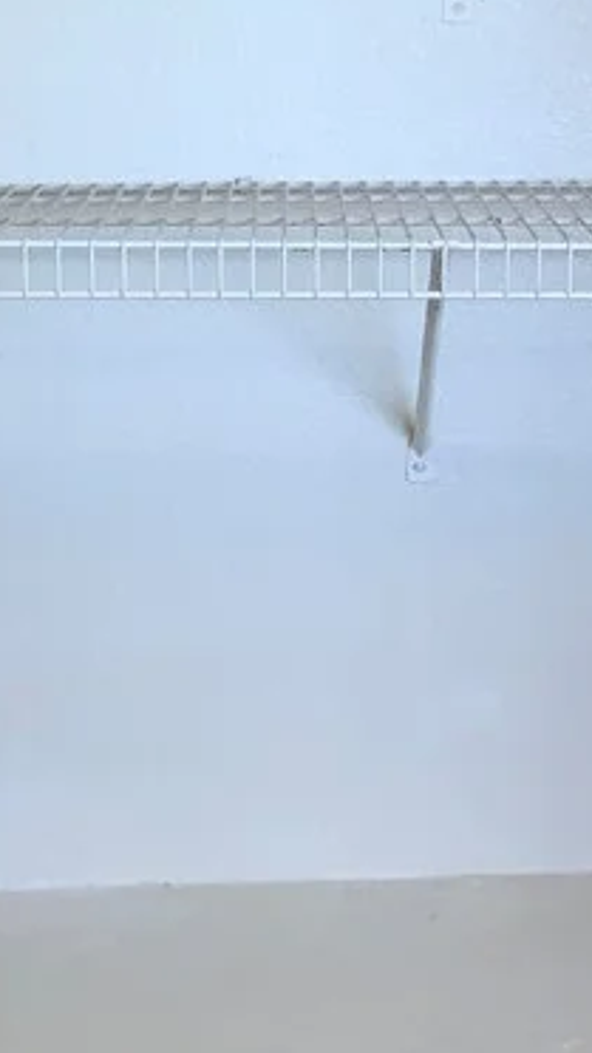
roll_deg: -0.3
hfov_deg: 14.3
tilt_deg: -12.7
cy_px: 425
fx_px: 2346
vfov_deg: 25.3
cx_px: 450
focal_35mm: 84
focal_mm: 4
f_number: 1.8
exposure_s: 1/120
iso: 64
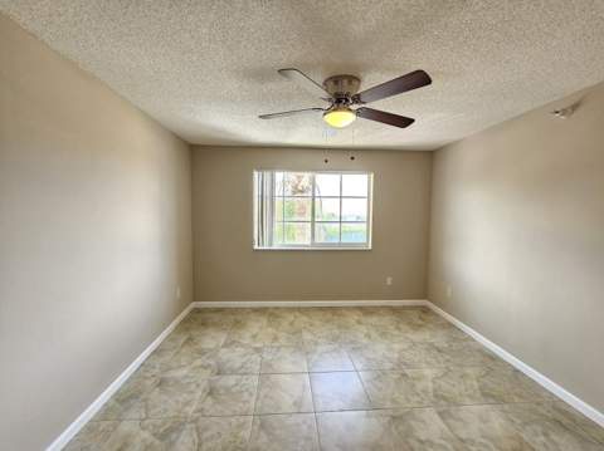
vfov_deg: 89.8
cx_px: 302
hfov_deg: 106.2
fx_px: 227
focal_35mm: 13
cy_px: 226
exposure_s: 1/77.4
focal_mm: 2.2
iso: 160
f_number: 2.2
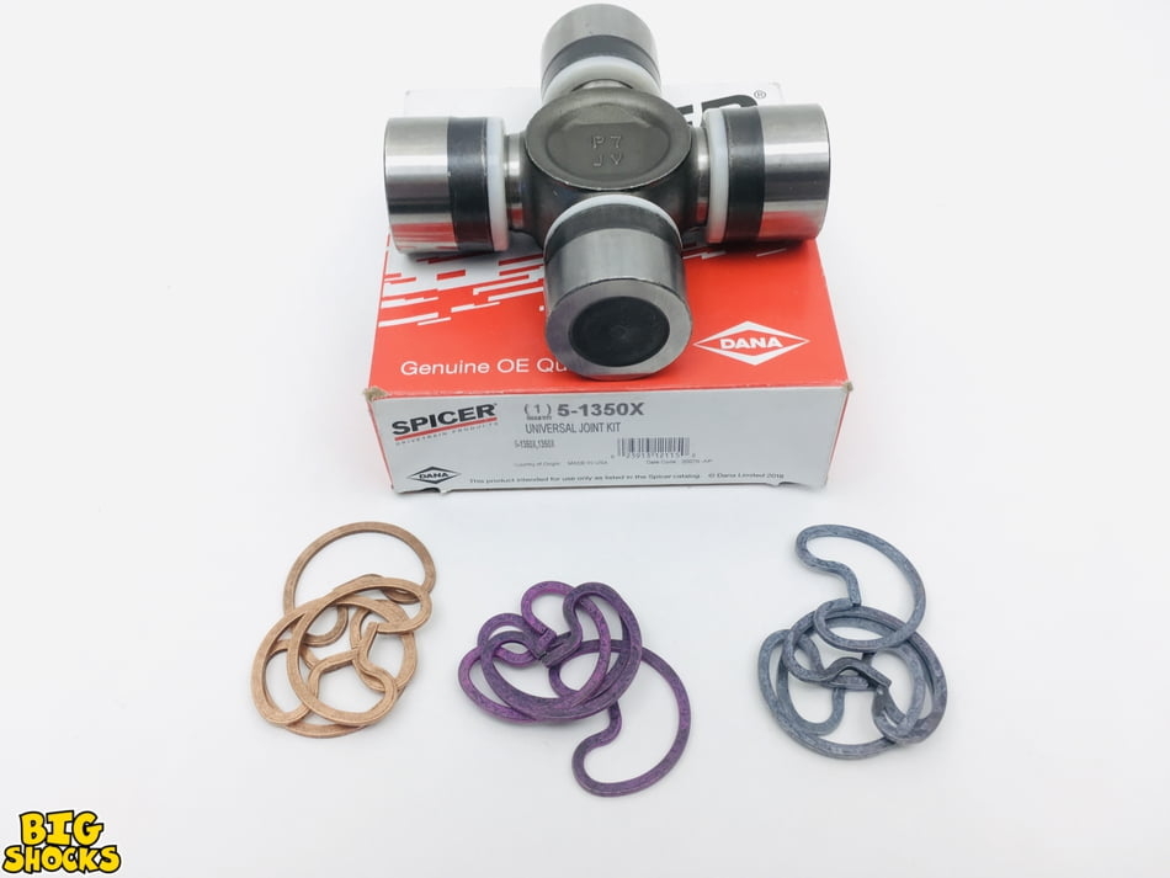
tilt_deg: -52.9
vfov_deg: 48.2
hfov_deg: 61.6
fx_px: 980
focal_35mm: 29
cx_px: 585
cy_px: 439
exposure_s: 1/120
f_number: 2.2
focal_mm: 4.15
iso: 40
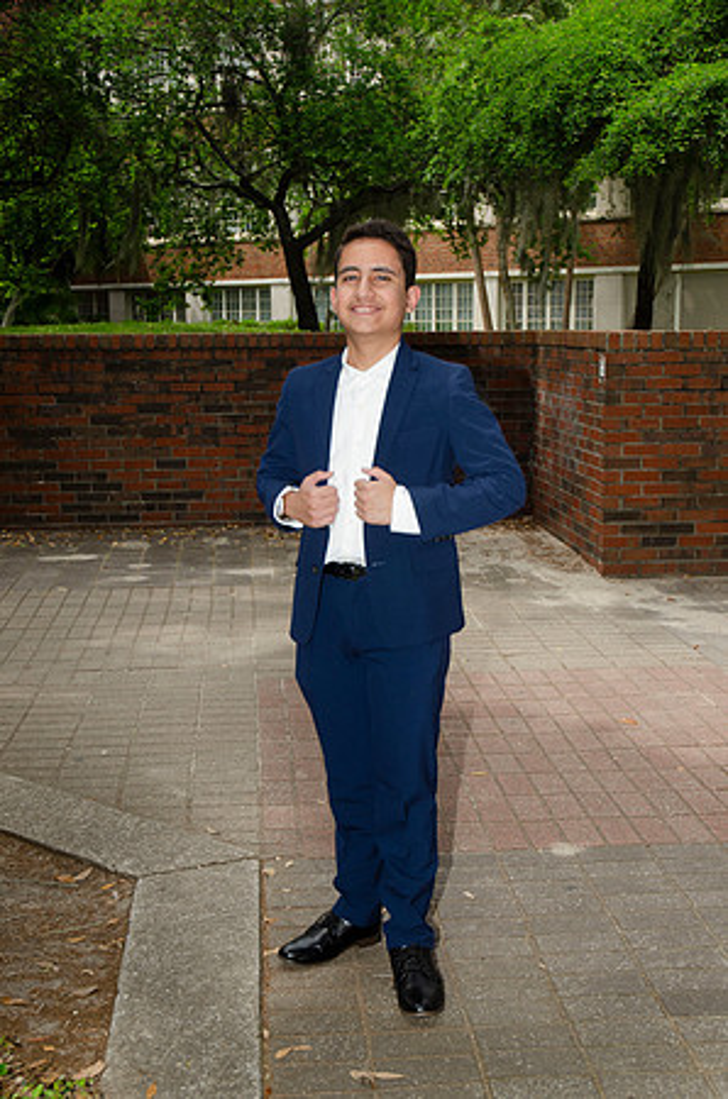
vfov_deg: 42.4
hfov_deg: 28.8
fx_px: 1417
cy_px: 550
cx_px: 364
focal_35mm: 46
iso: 100
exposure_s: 1/250
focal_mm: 31
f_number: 5
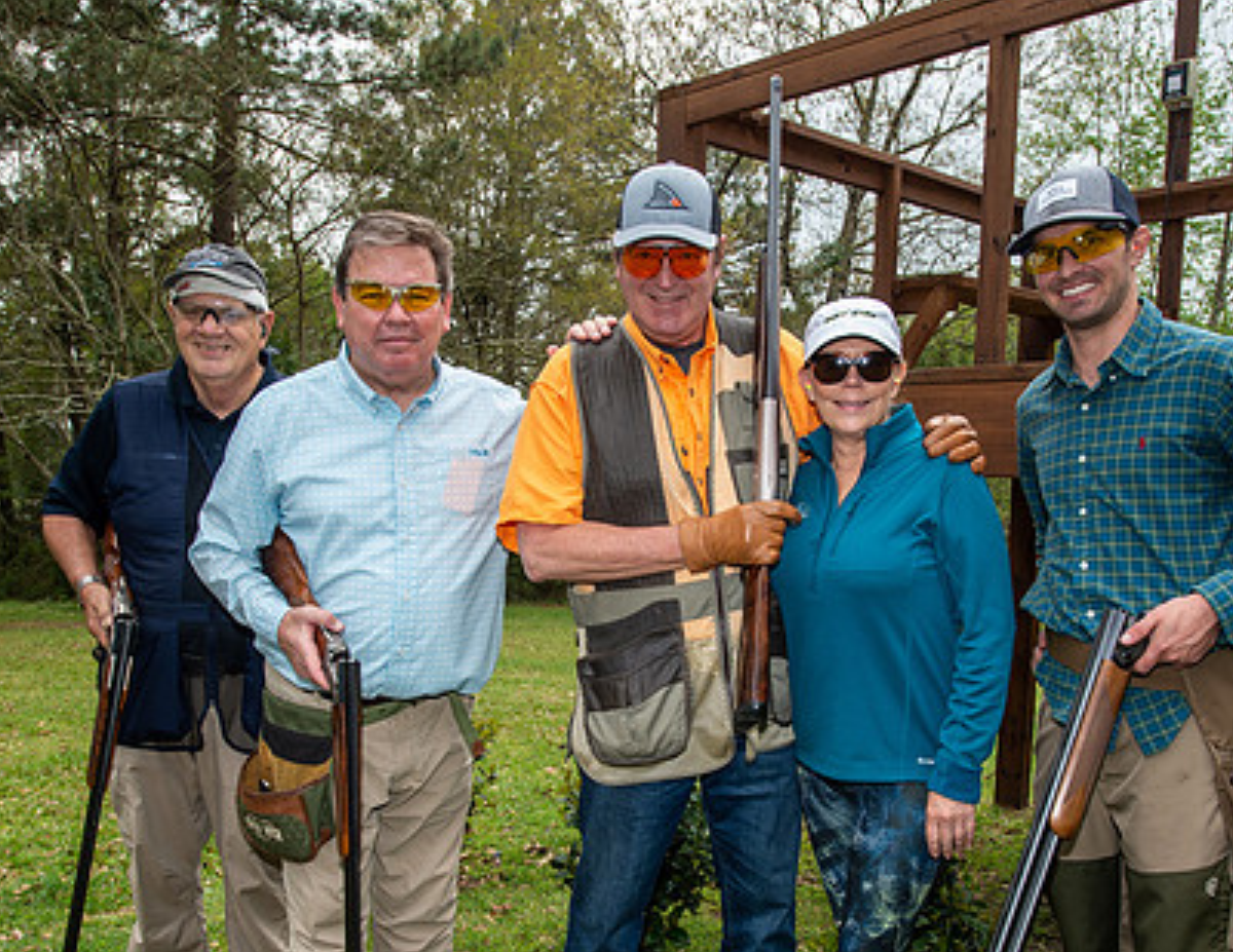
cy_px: 656
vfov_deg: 44.1
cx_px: 636
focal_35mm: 32
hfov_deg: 56.3
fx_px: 1152
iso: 125
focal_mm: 20
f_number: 5.6
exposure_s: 1/160
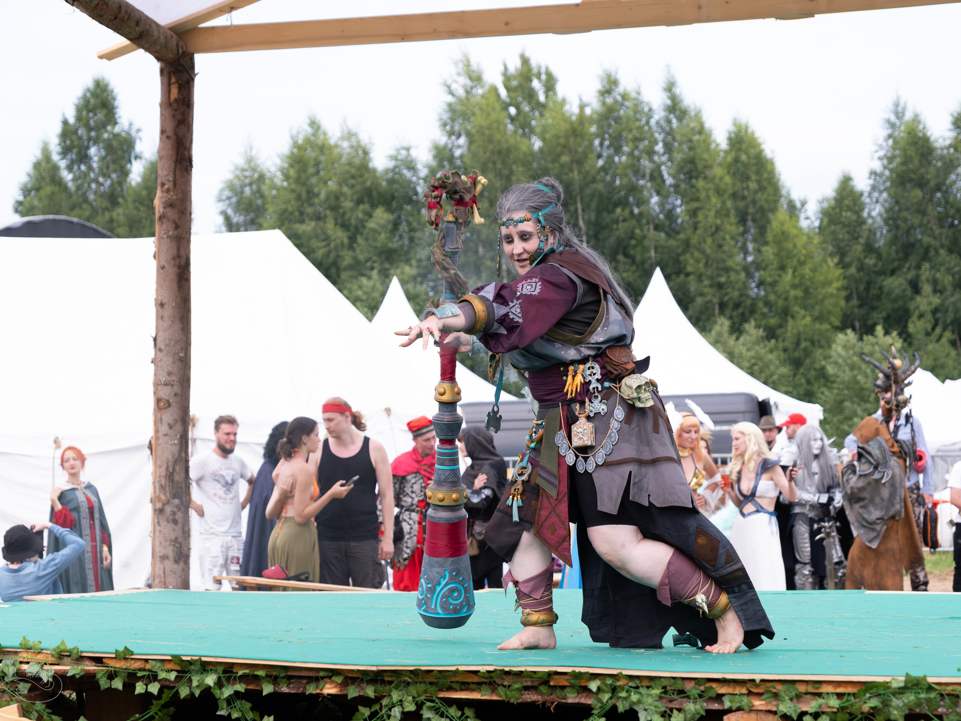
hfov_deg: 24.4
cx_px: 531
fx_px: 2221
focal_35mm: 80
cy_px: 359
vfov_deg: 18.4
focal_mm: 48.5
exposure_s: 1/1000
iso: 320
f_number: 3.6
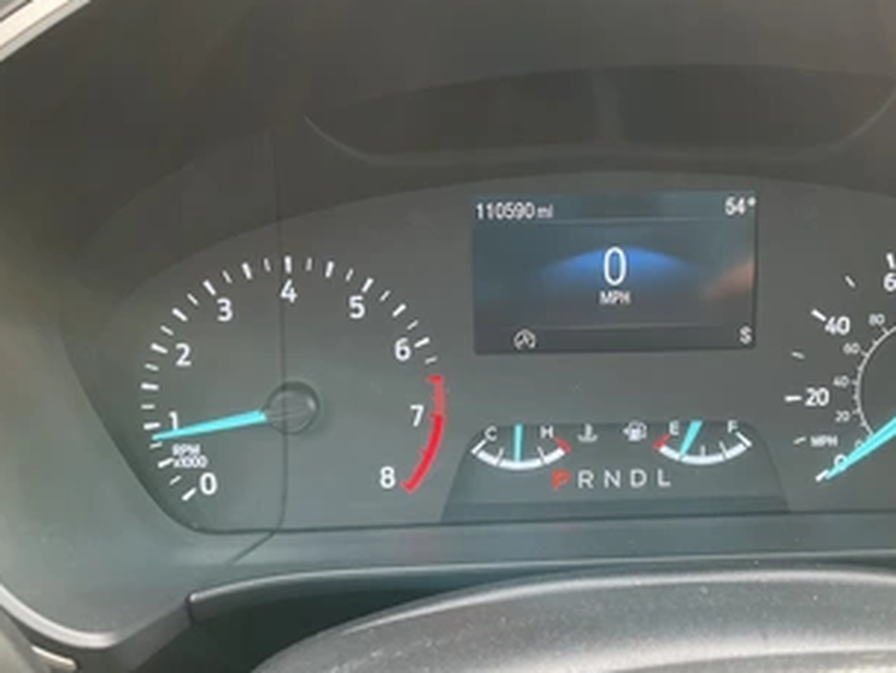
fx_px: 984
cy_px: 317
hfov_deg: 48.7
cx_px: 535
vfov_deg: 37.7
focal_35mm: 38
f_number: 1.8
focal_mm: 3
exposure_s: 1/79
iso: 64
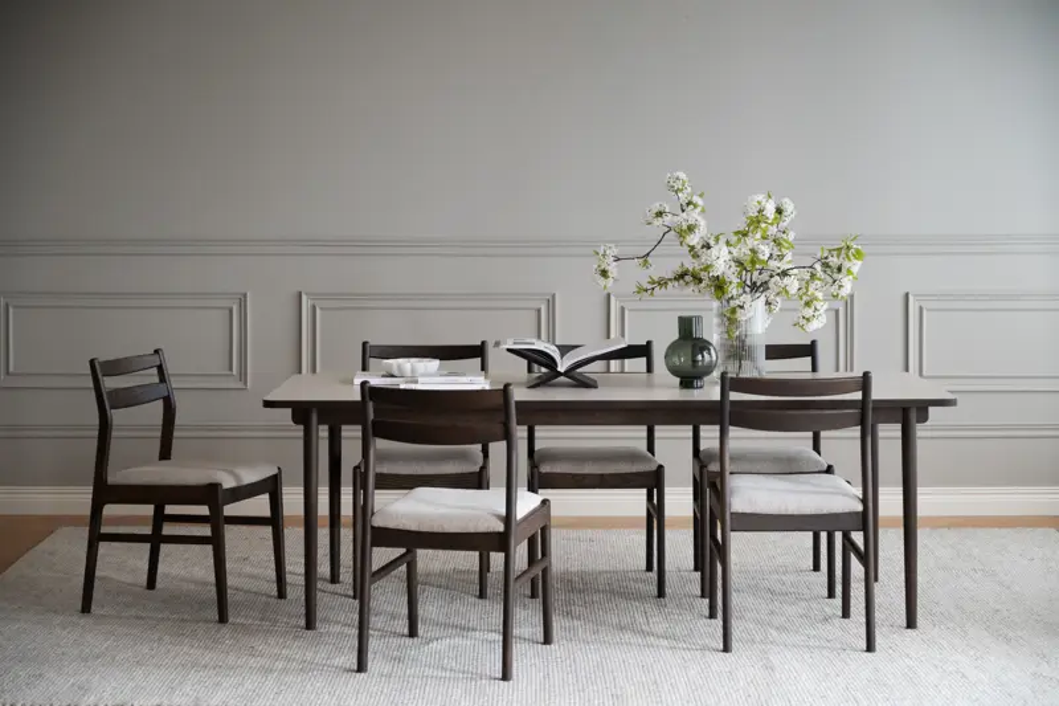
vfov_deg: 19.4
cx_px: 530
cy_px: 353
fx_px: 2059
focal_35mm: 70
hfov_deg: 28.8
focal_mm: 70
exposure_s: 1/200
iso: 1250
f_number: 4
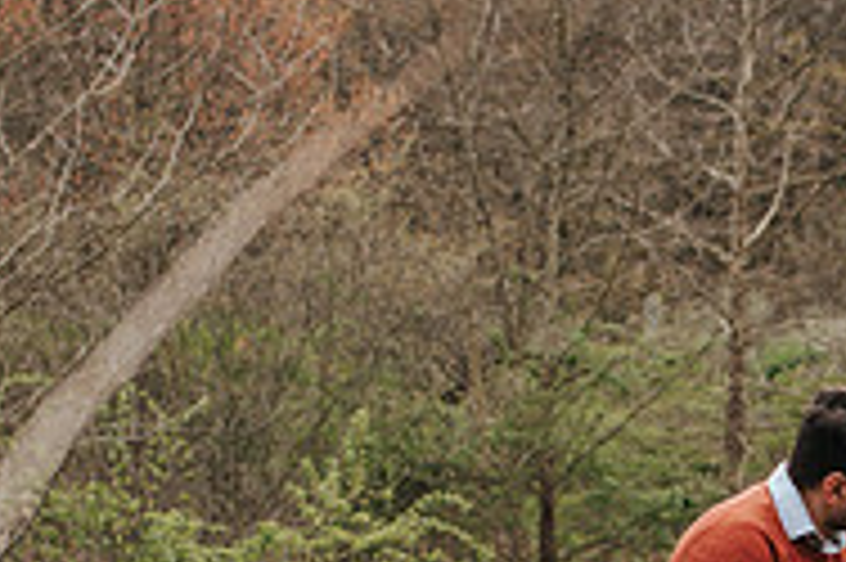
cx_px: 867
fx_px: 2606
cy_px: 683
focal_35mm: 111
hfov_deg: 17.9
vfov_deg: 12.0
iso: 100
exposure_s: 1/500
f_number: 3.2
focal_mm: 35
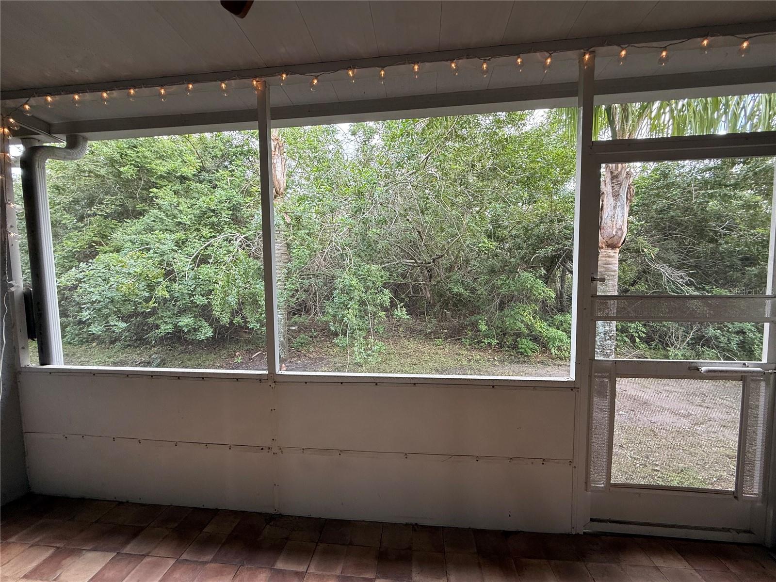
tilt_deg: -3.1
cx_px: 388
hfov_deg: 102.1
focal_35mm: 14
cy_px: 291
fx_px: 314
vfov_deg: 85.7
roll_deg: +0.5
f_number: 2.2
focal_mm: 2.22
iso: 125
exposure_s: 1/99
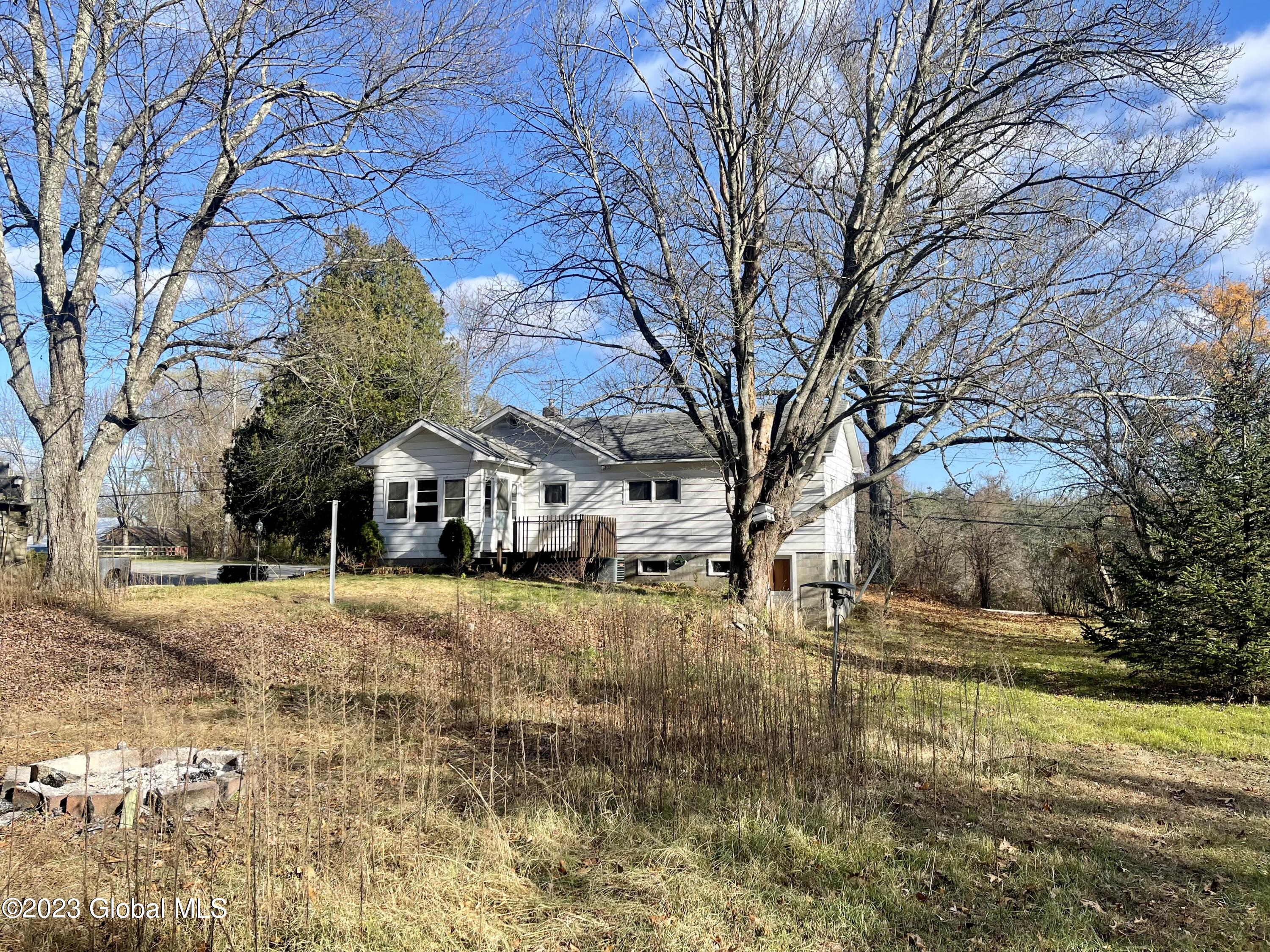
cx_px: 635
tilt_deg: +4.9
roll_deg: +0.2
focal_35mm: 26
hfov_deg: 67.3
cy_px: 476
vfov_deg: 53.1
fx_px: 954
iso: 32
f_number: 1.6
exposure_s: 1/1739
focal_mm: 5.1
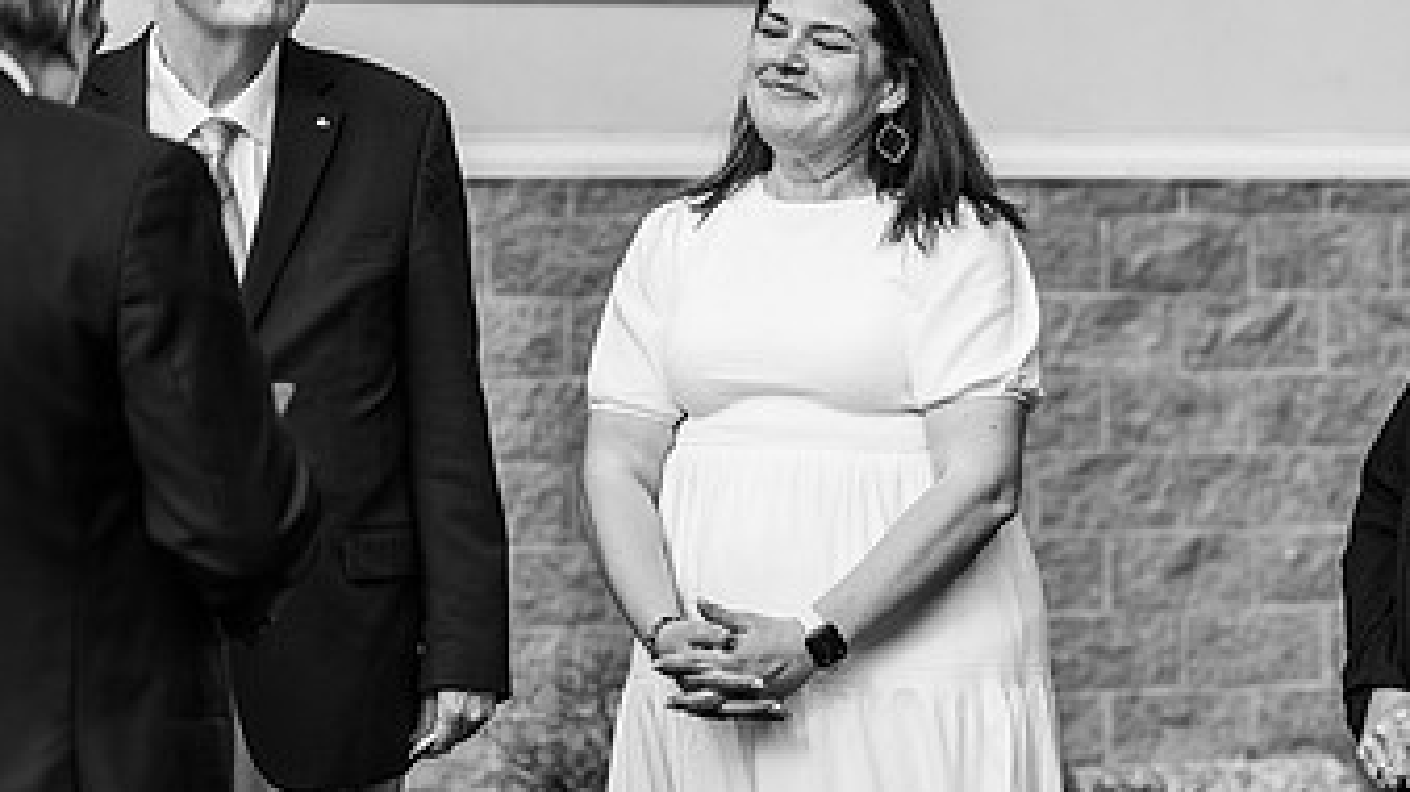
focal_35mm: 128
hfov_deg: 16.7
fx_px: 4785
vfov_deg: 9.5
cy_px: 456
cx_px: 972
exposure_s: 1/3200
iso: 200
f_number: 2.8
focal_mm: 70
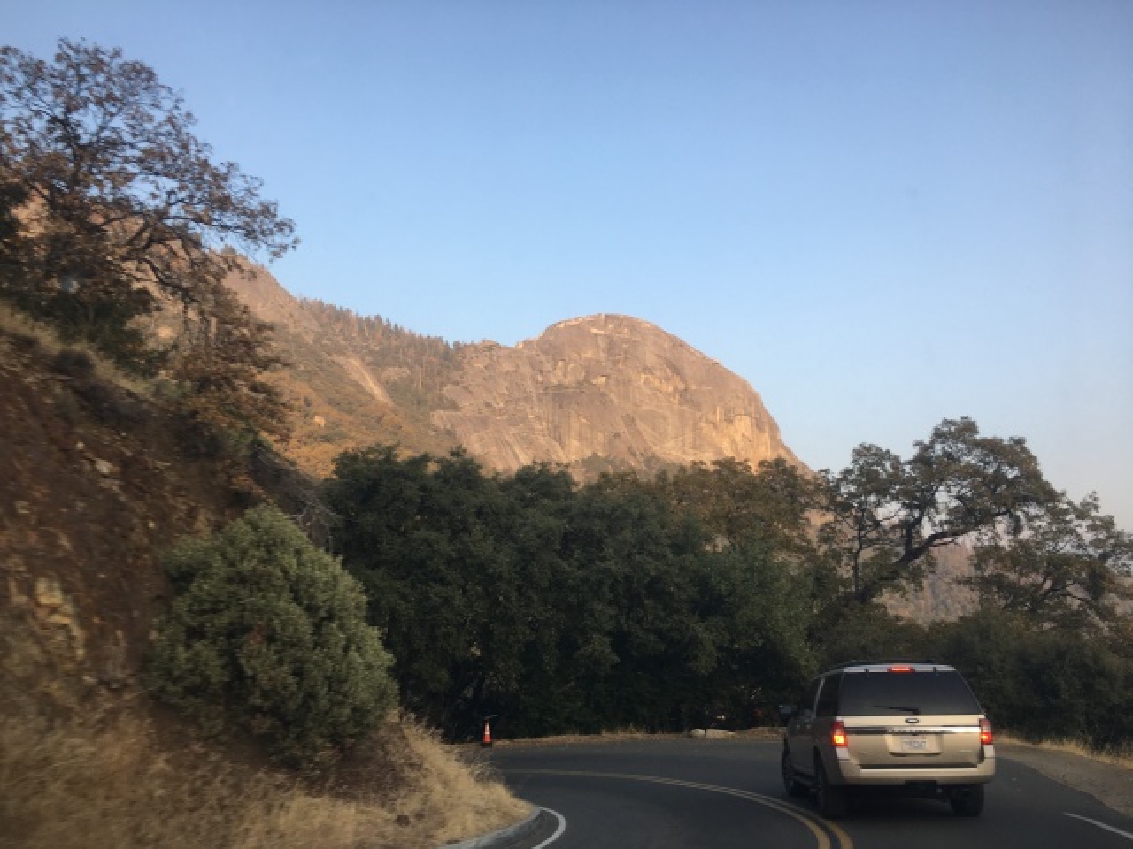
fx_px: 949
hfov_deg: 61.7
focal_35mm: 29
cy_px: 424
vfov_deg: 48.2
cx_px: 566
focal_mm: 4.15
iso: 25
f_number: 2.2
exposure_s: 1/152
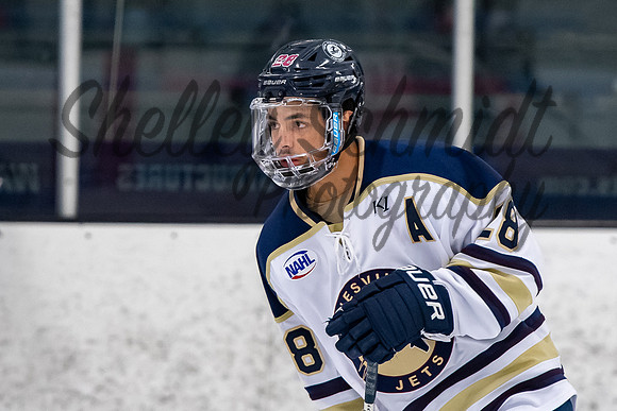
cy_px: 143
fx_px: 9240
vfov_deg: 2.6
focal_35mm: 539
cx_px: 254
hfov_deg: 3.8
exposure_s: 1/800
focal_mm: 200
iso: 2500
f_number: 3.5
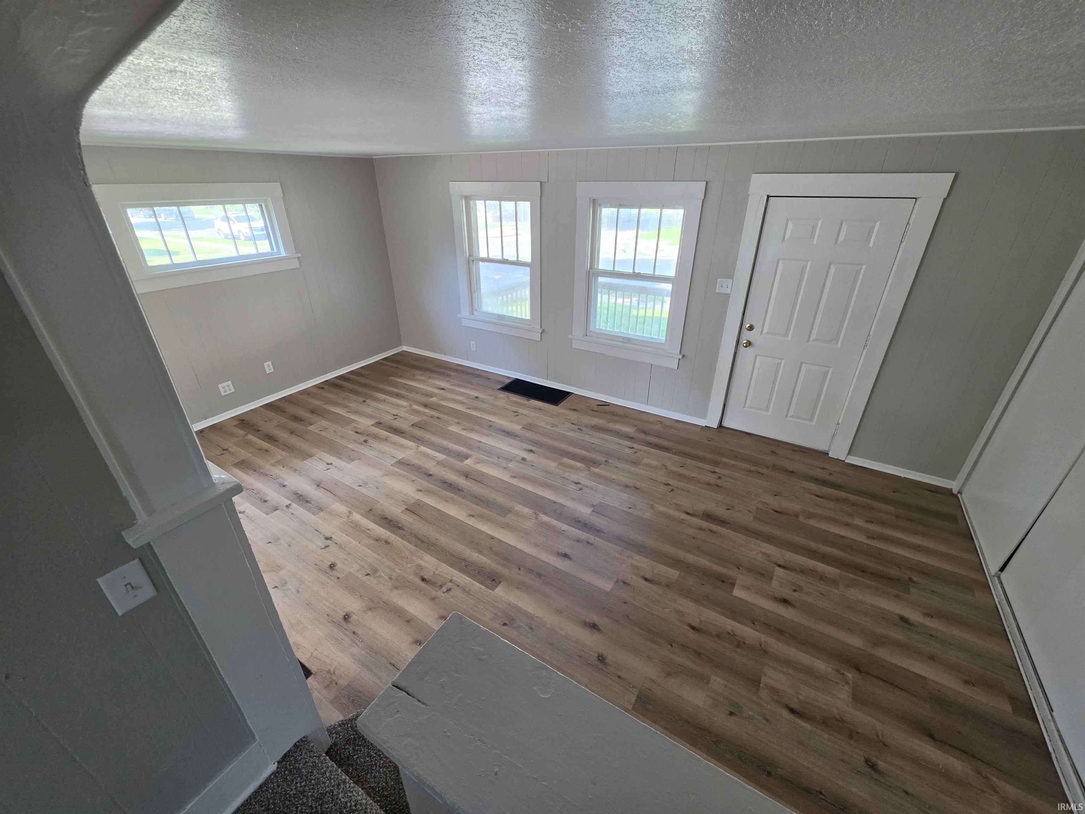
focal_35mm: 13
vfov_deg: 89.9
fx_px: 407
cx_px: 542
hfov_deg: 106.2
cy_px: 407
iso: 125
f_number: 1.9
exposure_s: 1/120
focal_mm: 2.2
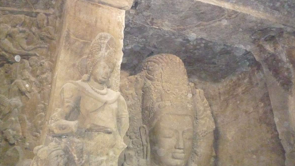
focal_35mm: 32
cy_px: 80
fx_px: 250
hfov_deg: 61.0
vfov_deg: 36.6
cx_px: 147
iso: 1600
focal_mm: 4.4
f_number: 2.8
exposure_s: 1/4
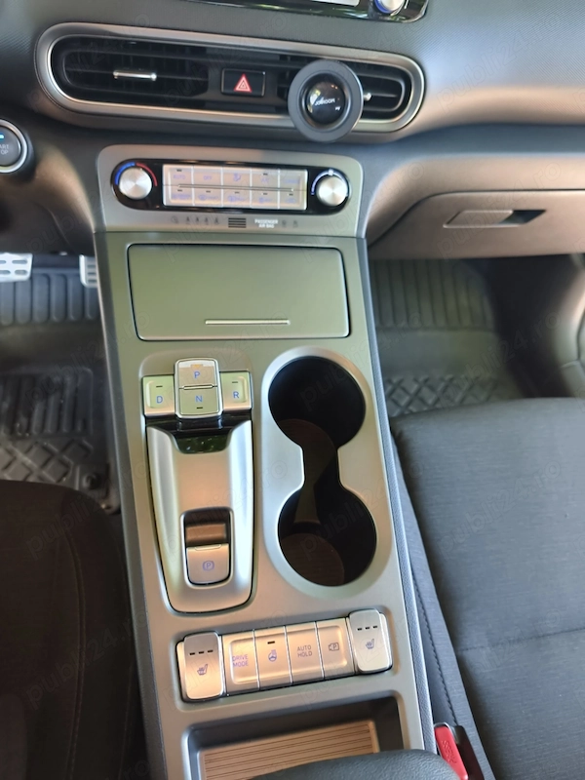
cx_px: 292
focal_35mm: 23
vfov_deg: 73.9
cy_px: 390
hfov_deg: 58.9
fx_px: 518
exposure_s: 1/100
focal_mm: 6.75
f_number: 1.5
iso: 800
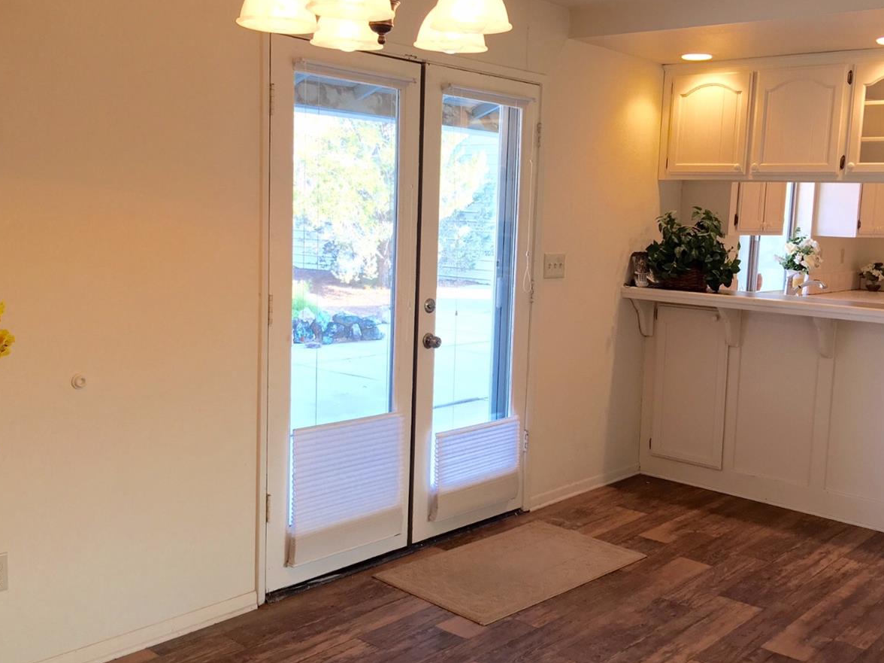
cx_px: 483
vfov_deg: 38.6
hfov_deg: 50.1
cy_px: 336
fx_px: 944
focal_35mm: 37
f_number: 2.2
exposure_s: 1/30
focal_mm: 4.15
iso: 32
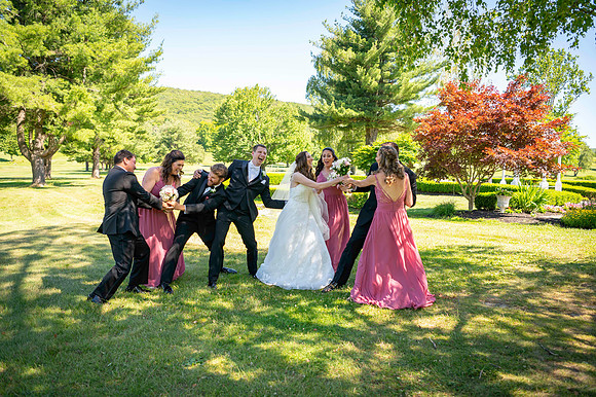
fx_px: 463
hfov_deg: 65.5
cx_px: 298
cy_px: 198
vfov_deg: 46.4
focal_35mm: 28
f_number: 3.2
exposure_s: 1/250
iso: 100
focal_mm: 28
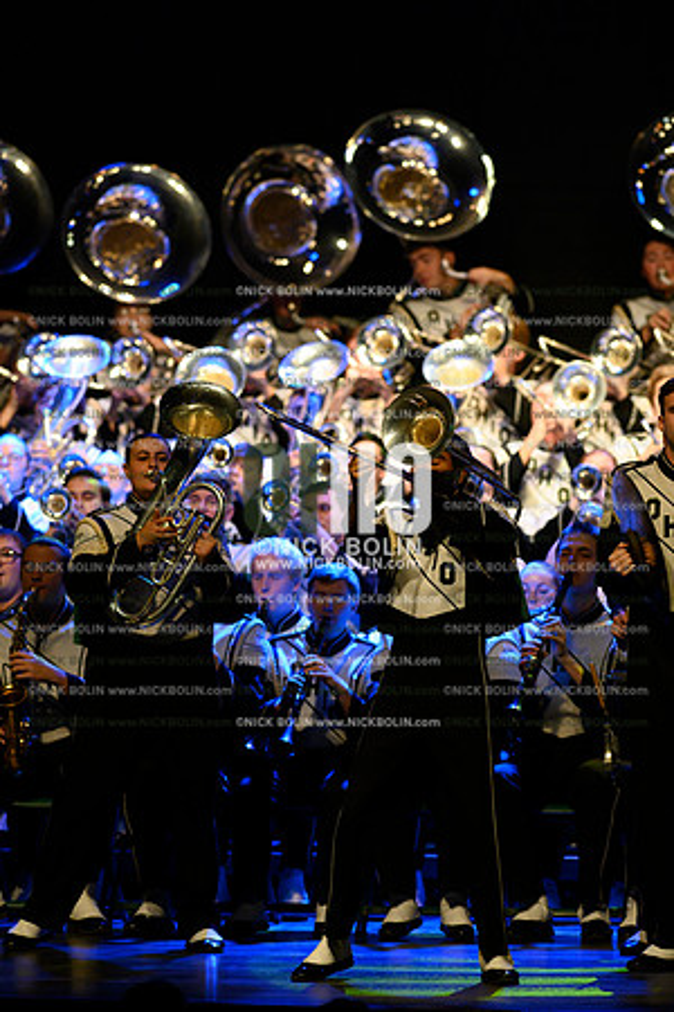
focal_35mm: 300
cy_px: 506
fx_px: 8424
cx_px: 337
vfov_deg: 6.9
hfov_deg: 4.6
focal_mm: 300
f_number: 4
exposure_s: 1/500
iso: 5000
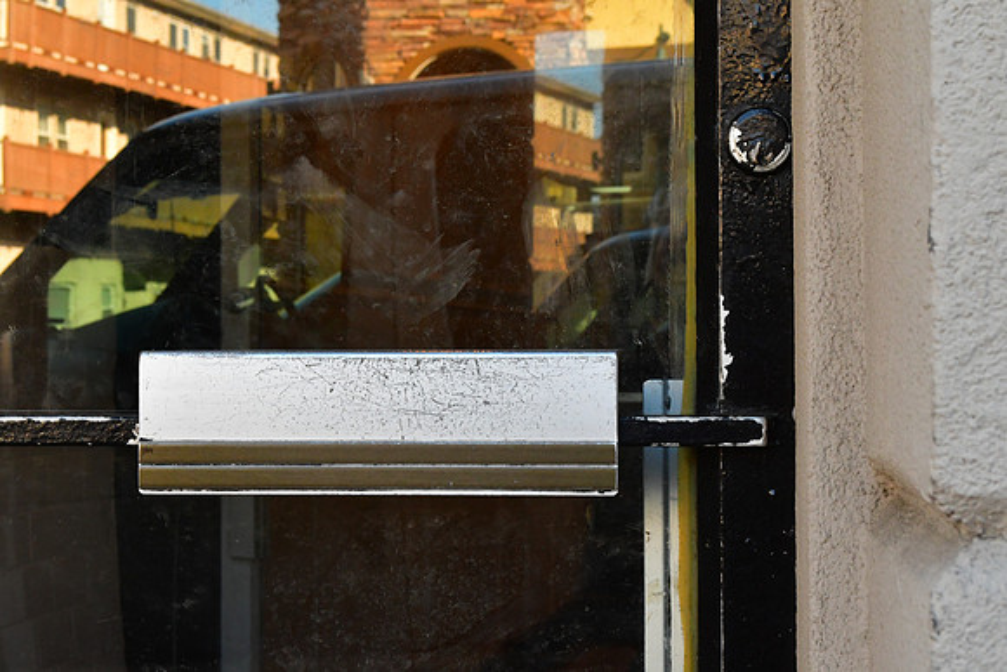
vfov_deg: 16.7
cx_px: 504
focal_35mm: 82
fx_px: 2294
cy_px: 336
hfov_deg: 24.8
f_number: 16
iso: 1800
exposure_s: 1/100
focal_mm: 55
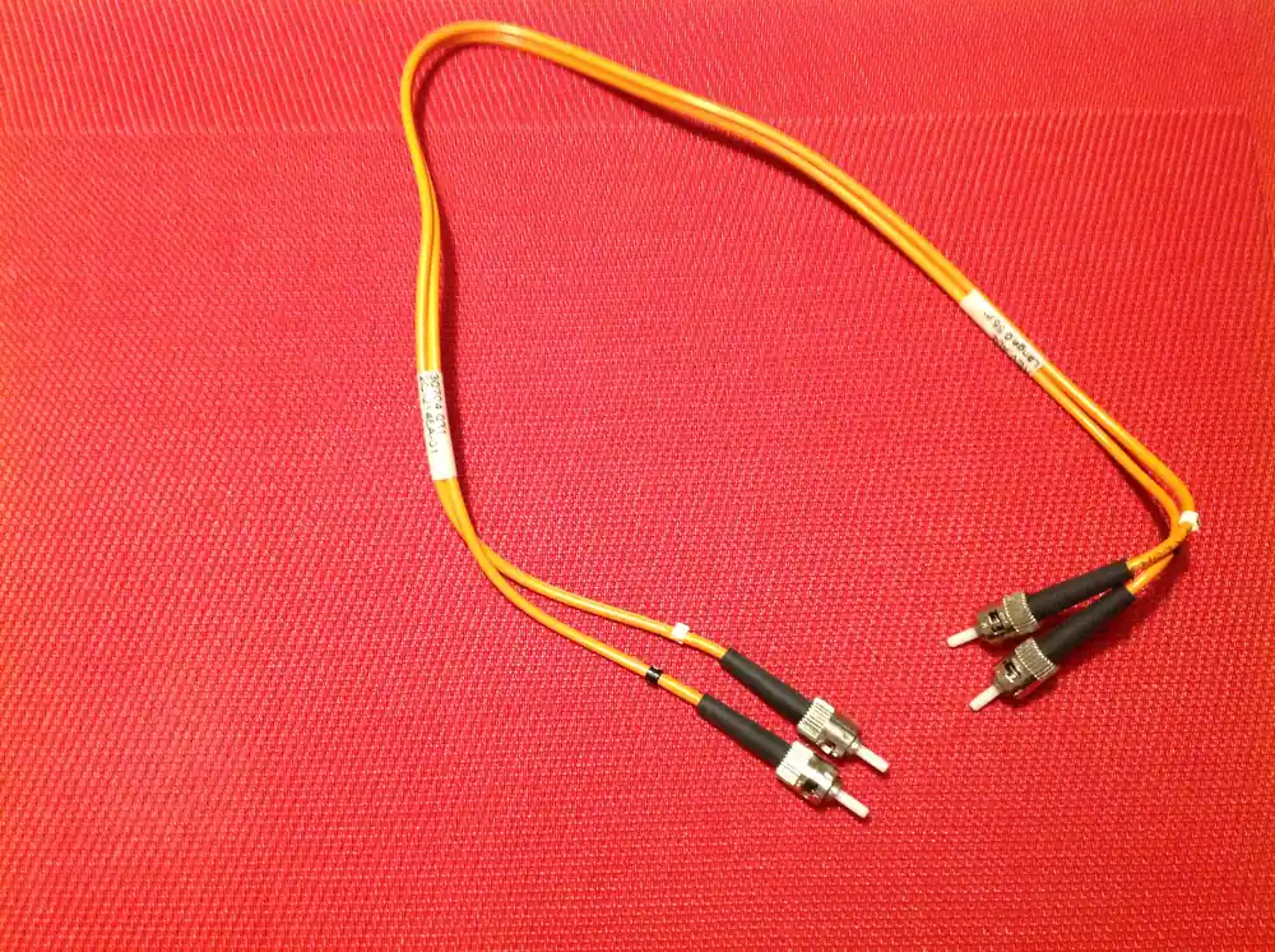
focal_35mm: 35
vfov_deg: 40.6
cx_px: 638
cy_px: 476
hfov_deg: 52.7
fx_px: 1287
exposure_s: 1/17
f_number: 2.4
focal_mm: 4.28
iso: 250
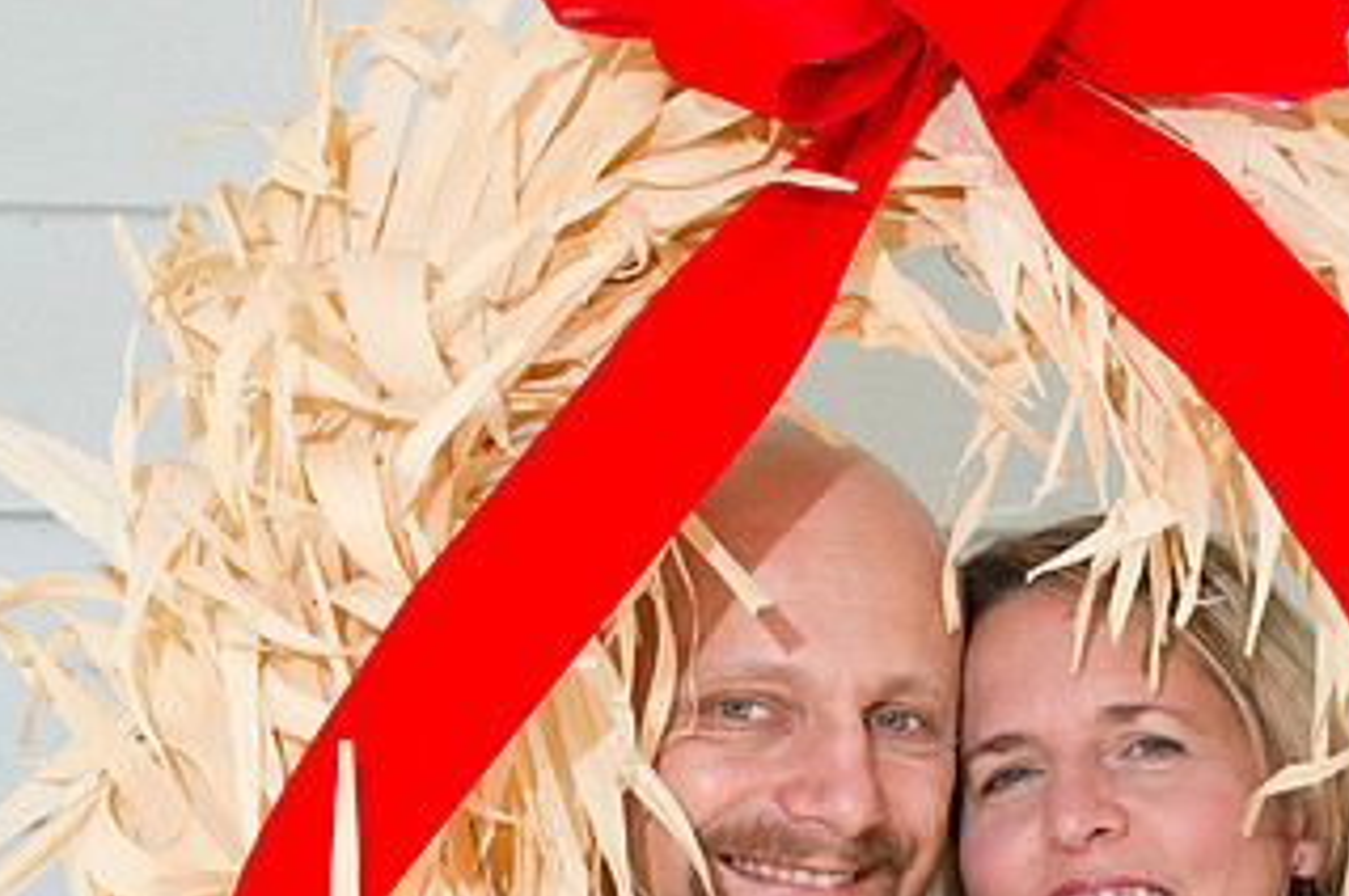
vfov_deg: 6.5
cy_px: 571
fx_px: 7898
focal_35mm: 211
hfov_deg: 9.8
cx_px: 867
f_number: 5.6
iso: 200
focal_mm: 116
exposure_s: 1/100
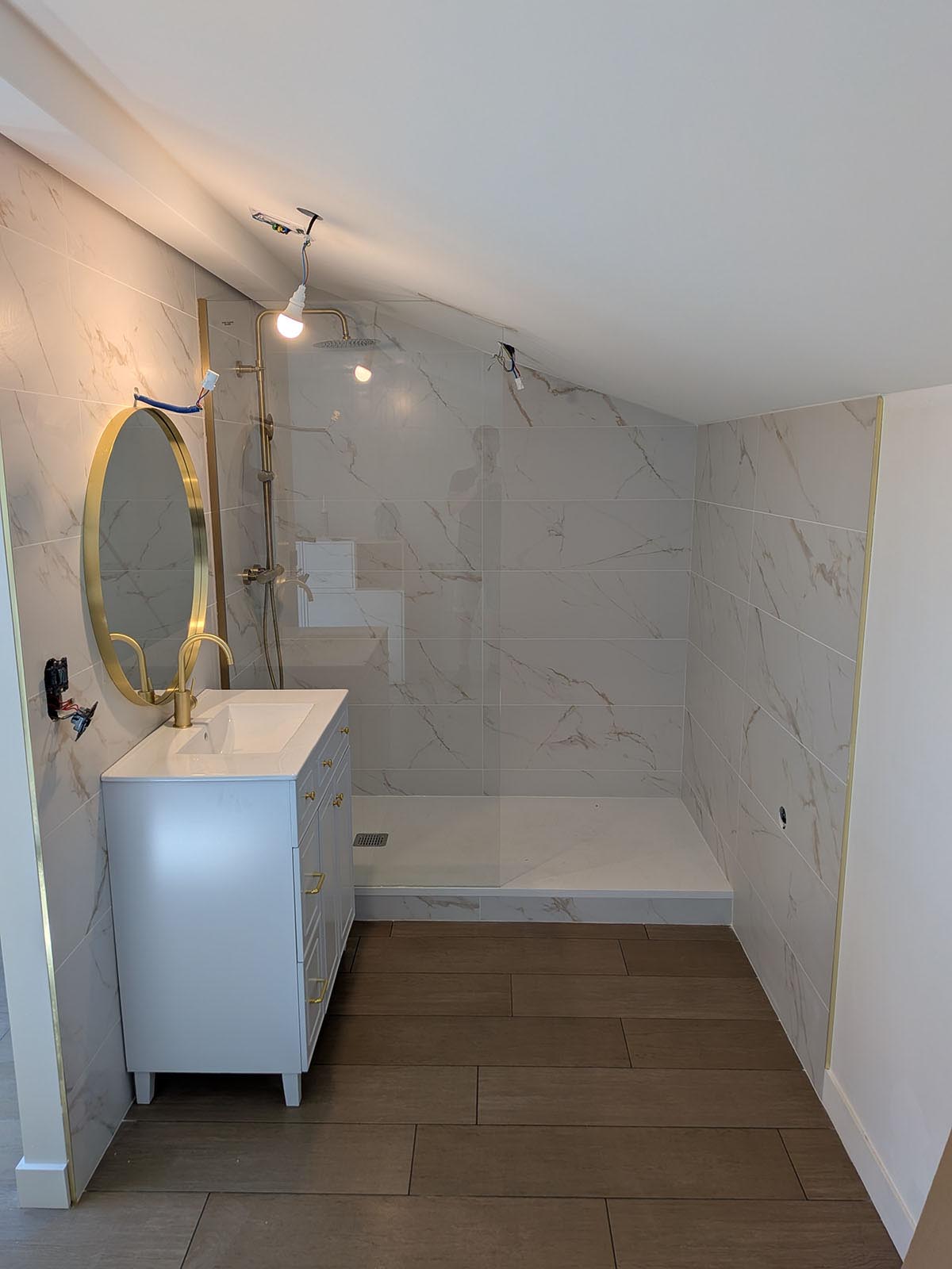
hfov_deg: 56.8
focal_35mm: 24
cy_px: 634
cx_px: 476
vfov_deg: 71.6
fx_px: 880
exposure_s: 1/213
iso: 28
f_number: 1.7
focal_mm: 4.53
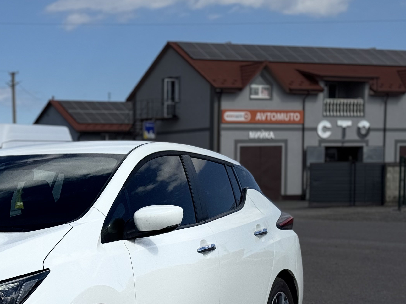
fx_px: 1079
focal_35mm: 92
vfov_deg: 15.9
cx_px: 19
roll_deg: +0.4
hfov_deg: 20.7
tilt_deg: -3.8
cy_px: 258
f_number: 1.78
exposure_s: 1/15385
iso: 80
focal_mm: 6.76
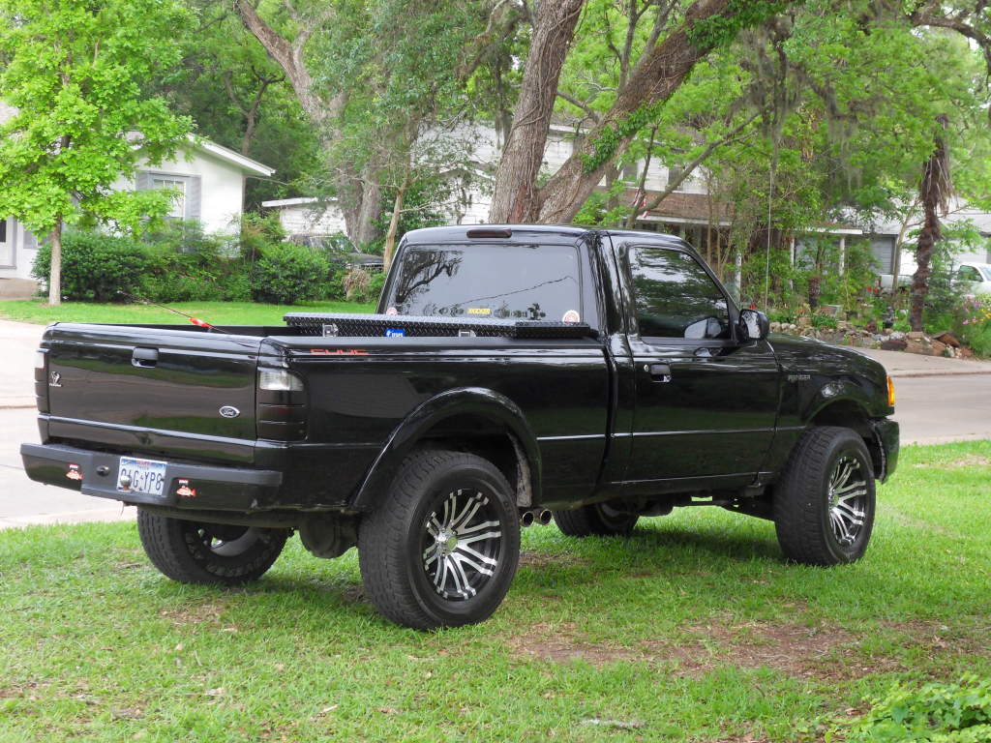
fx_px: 2004
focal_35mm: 70
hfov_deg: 27.8
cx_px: 496
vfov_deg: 21.0
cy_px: 372
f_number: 5.1
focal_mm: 12.3
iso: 120
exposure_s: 1/45
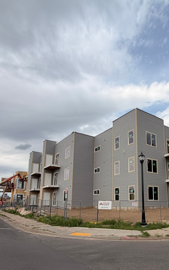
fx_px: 184
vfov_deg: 71.4
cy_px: 169
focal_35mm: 25
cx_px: 128
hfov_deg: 47.3
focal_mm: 2.22
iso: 20
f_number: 2.2
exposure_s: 1/1017
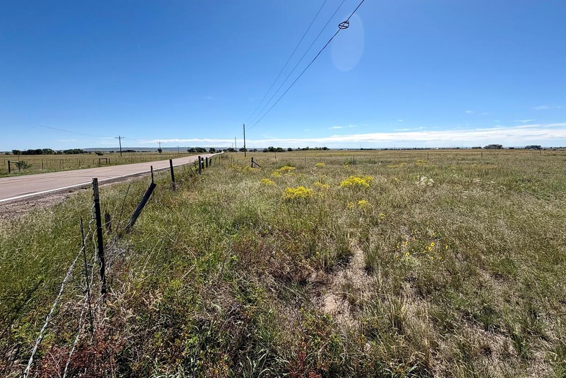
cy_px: 172
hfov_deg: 92.7
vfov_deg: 70.3
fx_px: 267
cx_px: 321
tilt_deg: -5.9
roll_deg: +1.1
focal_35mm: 17
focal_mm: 2.22
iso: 50
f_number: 2.2
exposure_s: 1/3717
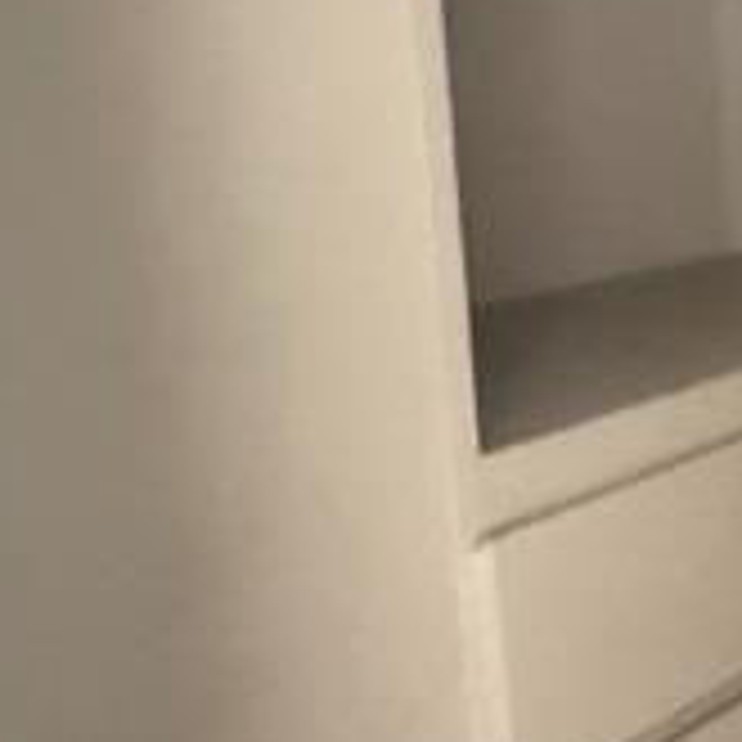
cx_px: 1394
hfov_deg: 17.5
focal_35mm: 77
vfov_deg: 22.4
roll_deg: +0.7
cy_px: 301
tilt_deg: -9.4
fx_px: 1867
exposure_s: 1/26
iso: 2500
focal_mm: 2.22
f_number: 2.2
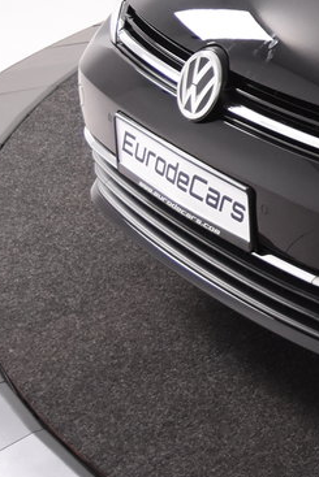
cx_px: 751
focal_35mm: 136
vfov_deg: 14.8
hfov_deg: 9.1
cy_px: -10
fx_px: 1806
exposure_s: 1/80
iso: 1600
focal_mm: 26
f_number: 4.5
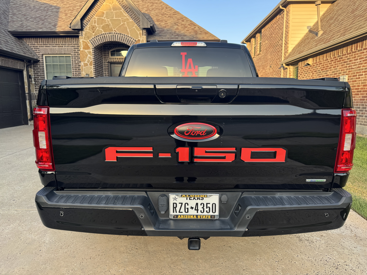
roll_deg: +0.1
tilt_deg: -9.0
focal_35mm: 24
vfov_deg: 56.8
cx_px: 184
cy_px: 138
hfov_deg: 71.6
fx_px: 254
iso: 80
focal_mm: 6.76
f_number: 1.78
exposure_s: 1/305
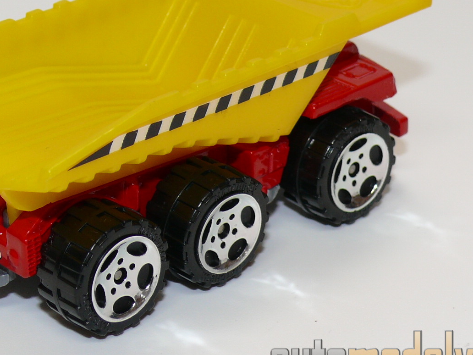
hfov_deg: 14.3
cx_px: 165
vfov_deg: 10.7
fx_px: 1886
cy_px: 125
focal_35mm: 138
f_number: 4
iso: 100
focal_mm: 12.5
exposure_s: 1/30
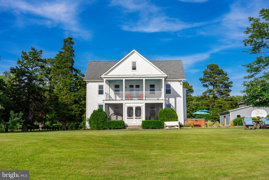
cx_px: 134
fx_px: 282
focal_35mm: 38
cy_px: 90
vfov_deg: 35.3
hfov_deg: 51.0
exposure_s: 1/160
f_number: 16
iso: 250
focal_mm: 37.7
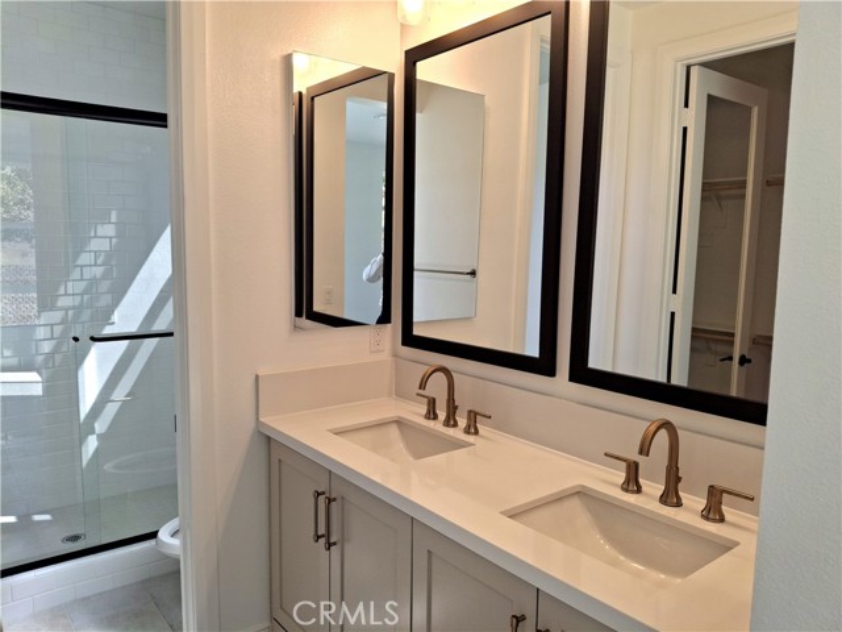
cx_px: 421
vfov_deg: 54.9
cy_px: 316
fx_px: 608
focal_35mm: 25
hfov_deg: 69.4
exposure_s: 1/120
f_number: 1.8
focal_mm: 4.69
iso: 25
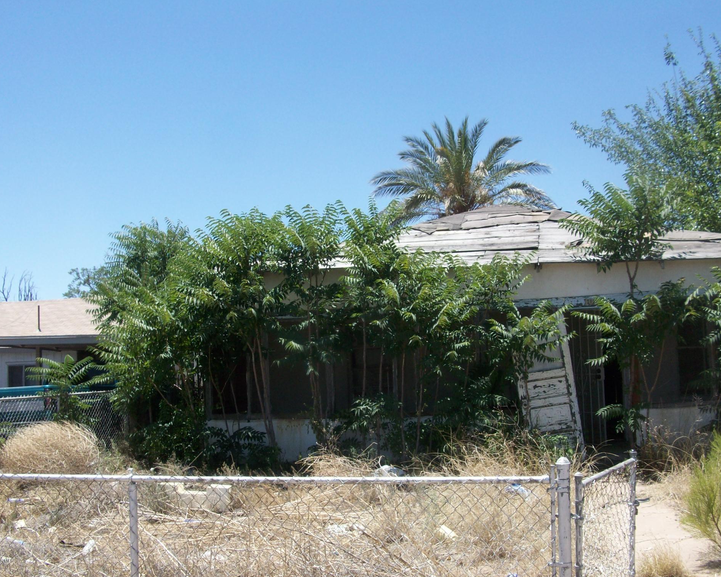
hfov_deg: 50.3
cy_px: 287
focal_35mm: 36
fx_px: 768
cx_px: 369
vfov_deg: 41.1
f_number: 5.5
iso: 64
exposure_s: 1/220
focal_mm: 5.7
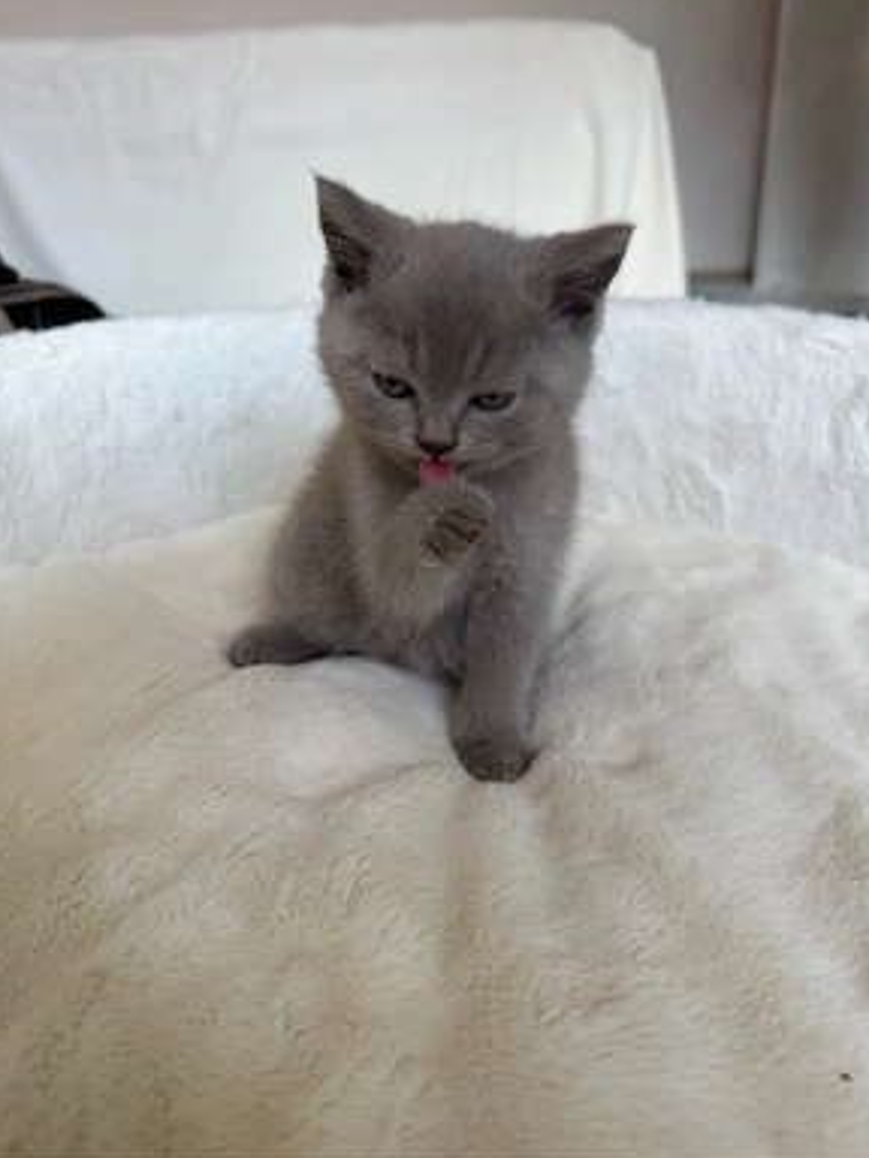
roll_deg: +1.9
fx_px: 837
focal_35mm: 25
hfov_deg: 54.9
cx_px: 438
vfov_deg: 69.4
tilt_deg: -25.3
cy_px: 567
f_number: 1.78
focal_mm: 6.76
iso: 64
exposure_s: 1/121
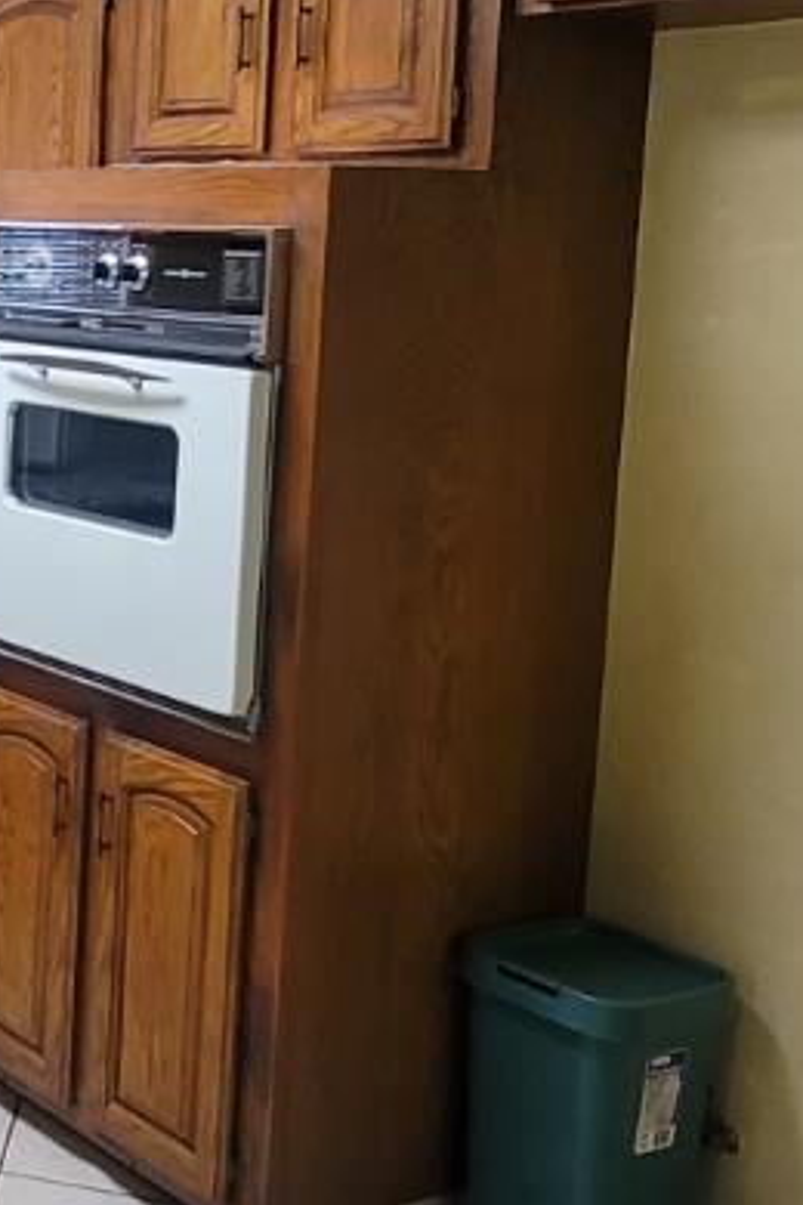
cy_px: 425
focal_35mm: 52
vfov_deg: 37.9
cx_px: -398
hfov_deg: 21.7
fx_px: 1740
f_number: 2.2
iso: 200
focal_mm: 2.2
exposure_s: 1/60
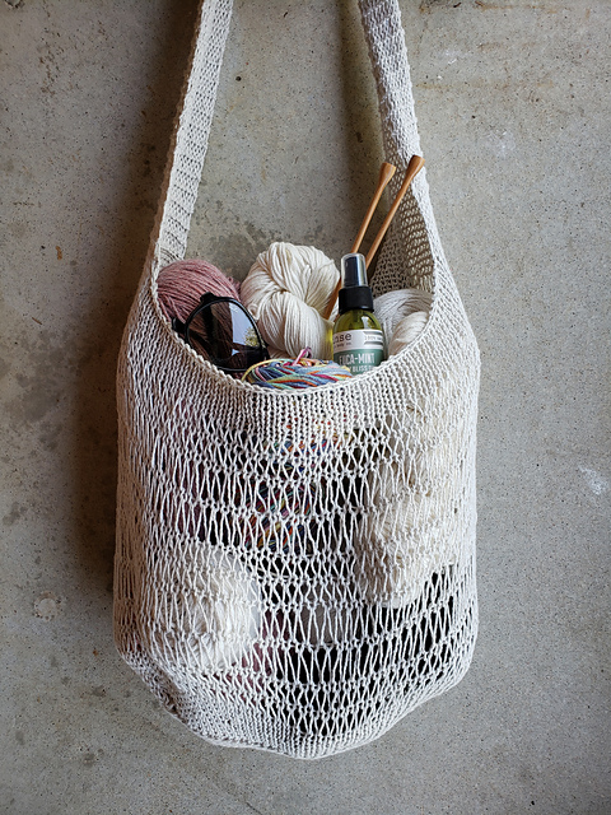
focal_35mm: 26
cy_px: 408
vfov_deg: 67.3
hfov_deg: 53.1
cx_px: 306
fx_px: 612
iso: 64
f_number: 2.4
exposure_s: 1/60
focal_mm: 4.3
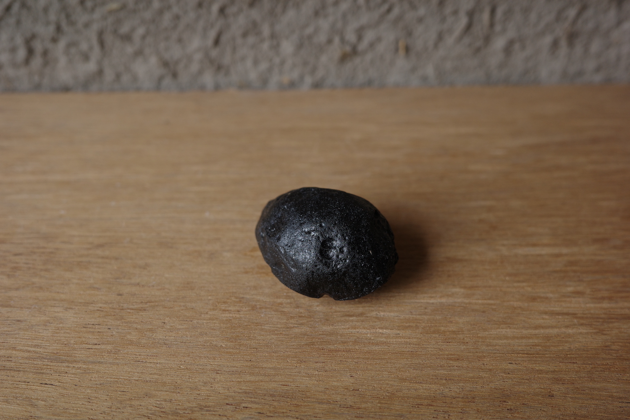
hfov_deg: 48.5
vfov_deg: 33.4
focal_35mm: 40
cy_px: 210
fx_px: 700
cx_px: 315
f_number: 3.5
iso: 200
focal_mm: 26
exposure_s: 1/200
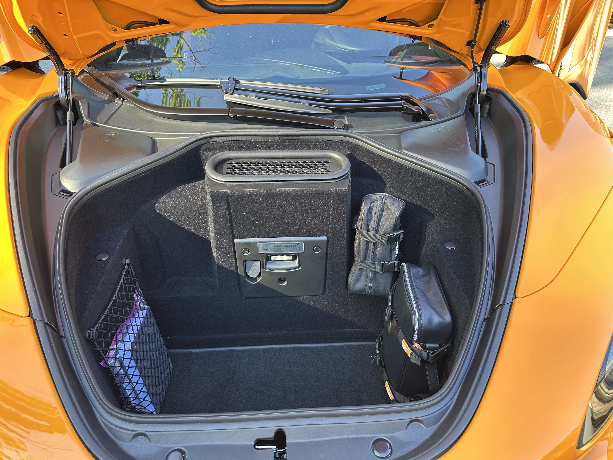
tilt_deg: -32.5
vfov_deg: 56.8
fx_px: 425
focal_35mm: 24
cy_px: 230
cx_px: 306
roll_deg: -3.1
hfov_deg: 71.6
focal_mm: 6.86
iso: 160
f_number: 1.78
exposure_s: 1/121
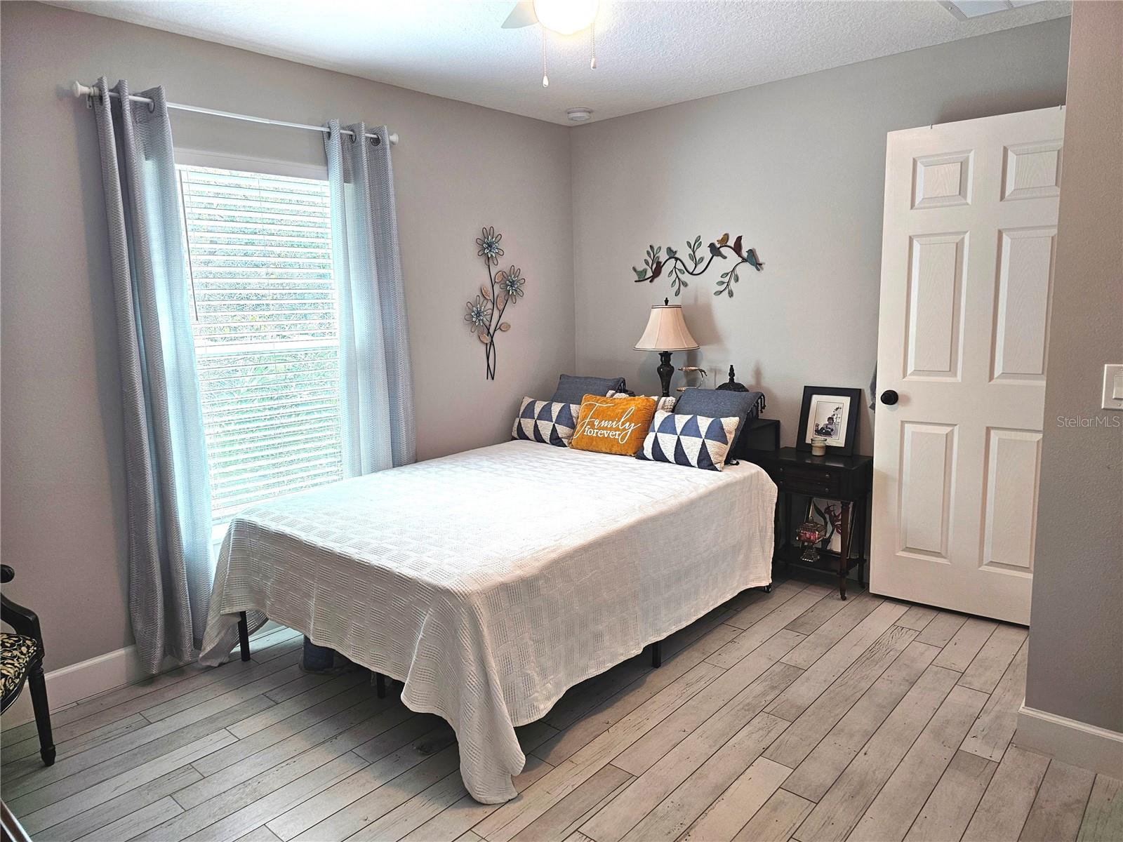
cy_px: 421
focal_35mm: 23
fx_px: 746
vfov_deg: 58.9
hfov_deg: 73.9
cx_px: 562
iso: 80
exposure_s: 1/66
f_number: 1.7
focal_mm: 6.3
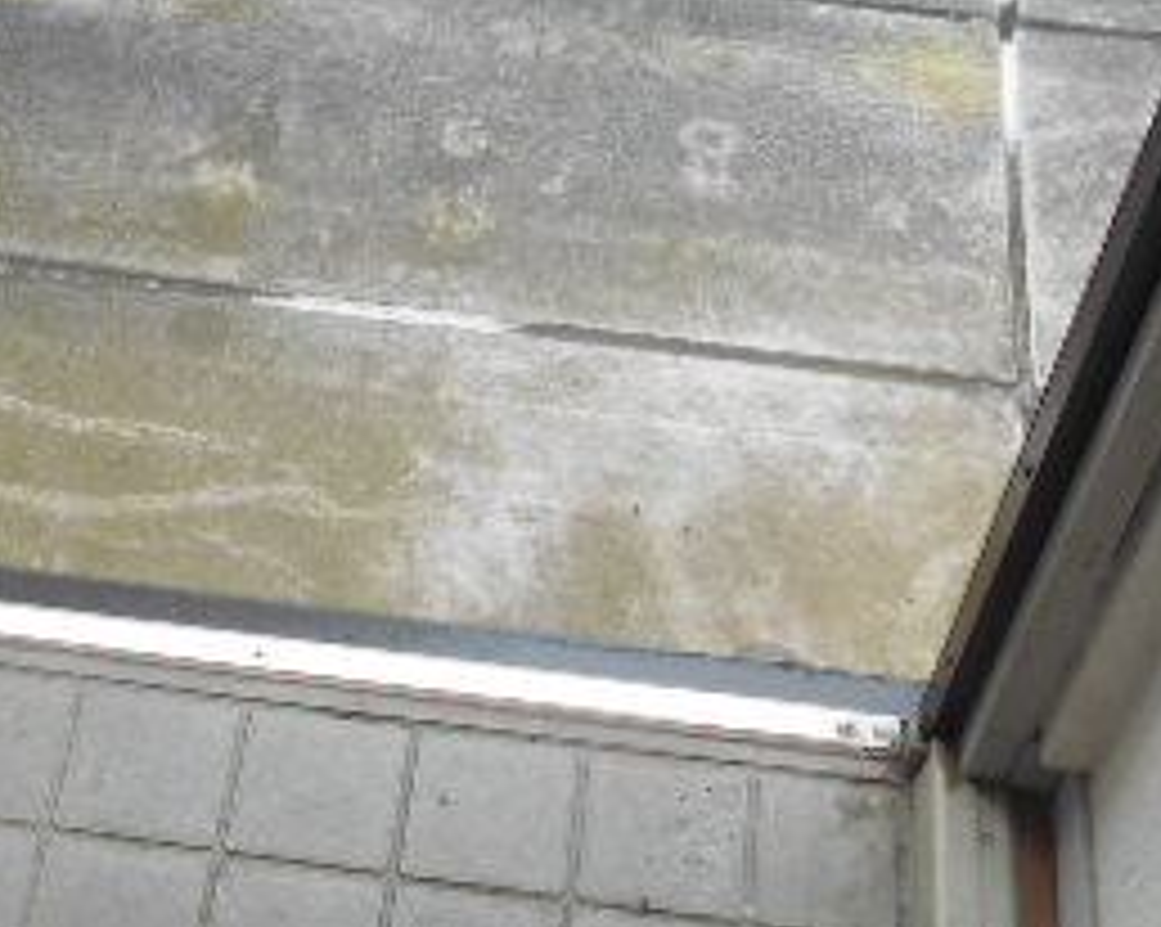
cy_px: 310
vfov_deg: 24.1
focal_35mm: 63
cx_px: 315
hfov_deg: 29.6
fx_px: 2163
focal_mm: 4.6
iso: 80
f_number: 3.2
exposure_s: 1/160
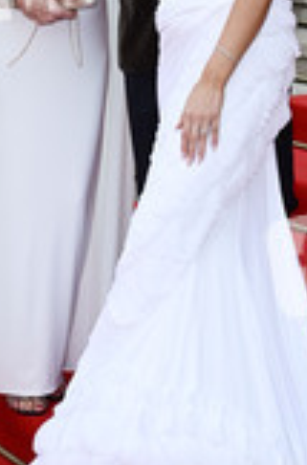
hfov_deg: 13.7
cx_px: 152
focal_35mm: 99
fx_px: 1274
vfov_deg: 20.5
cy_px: 106
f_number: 5.6
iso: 1800
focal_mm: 40
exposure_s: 1/200
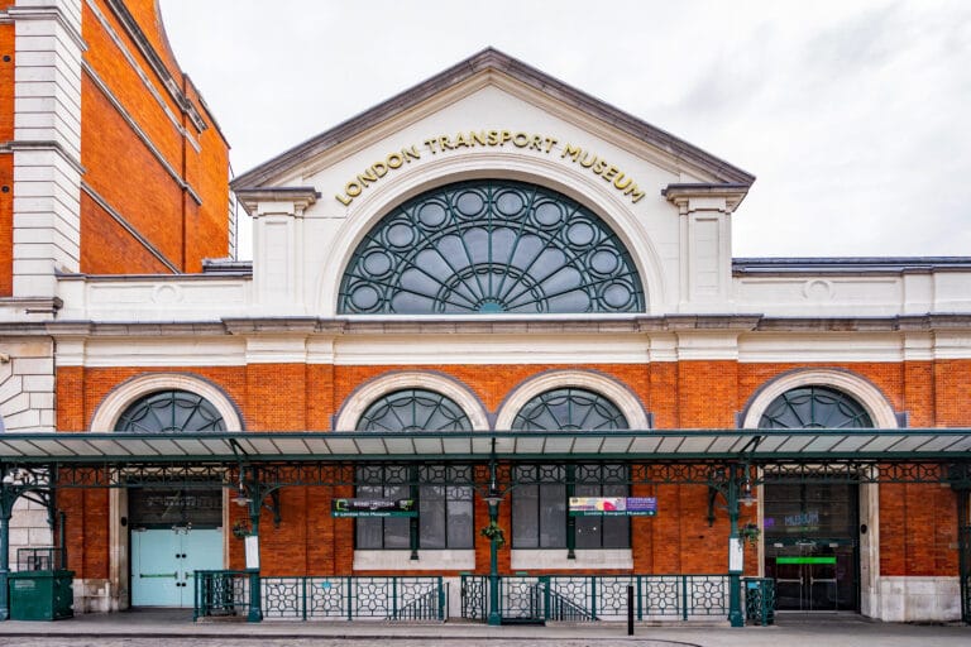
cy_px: 324
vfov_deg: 59.5
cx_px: 486
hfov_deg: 81.2
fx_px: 566
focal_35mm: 21
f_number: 6.3
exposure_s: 1/80
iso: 100
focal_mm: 21
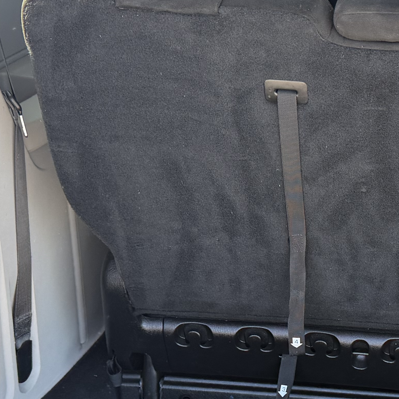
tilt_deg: -22.3
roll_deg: +0.4
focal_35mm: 78
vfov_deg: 22.0
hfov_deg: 21.6
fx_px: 1017
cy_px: 292
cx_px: 373
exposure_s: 1/181
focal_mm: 6.76
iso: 80
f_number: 1.78
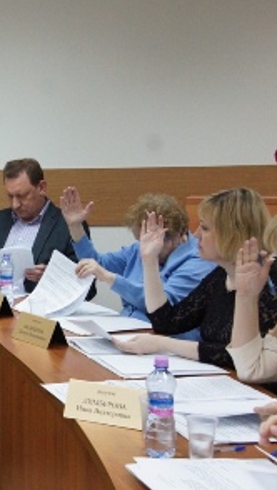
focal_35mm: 67
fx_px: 872
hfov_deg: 17.0
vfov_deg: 31.4
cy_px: 246
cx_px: -85
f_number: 6.3
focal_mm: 28
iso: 2500
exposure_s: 1/125
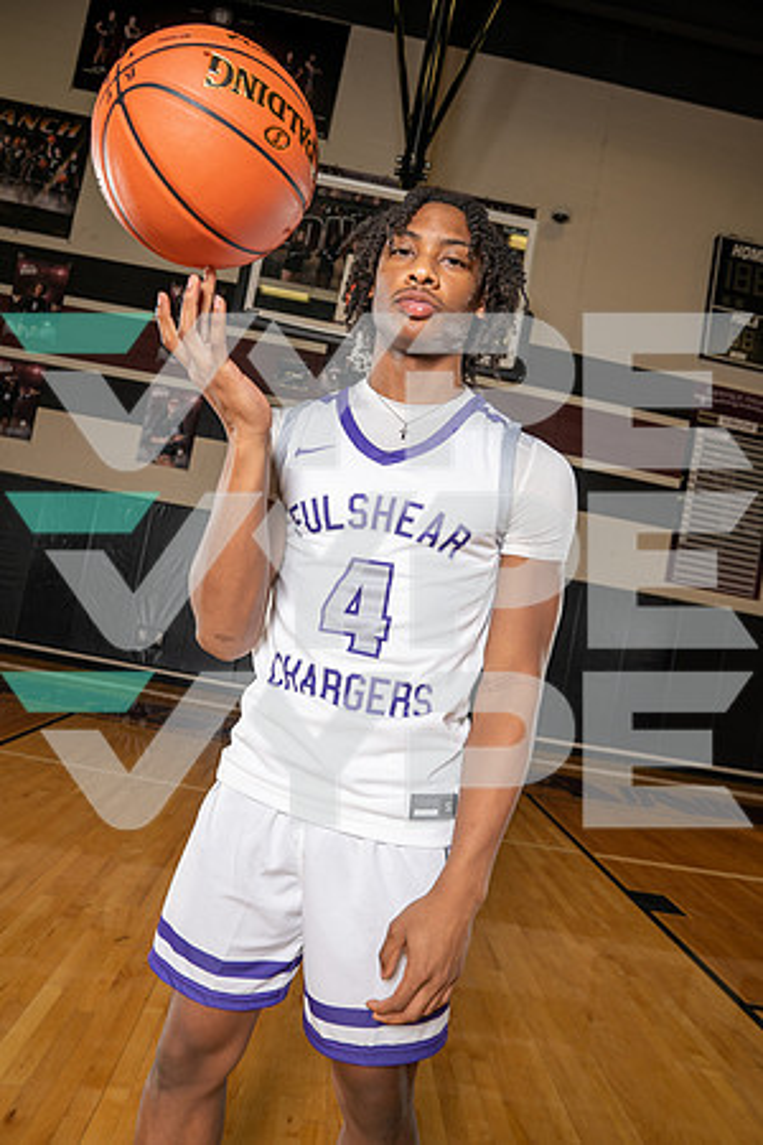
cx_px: 382
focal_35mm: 24
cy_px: 572
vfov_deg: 73.7
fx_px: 763
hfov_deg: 53.1
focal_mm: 24
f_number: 5.6
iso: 320
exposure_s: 1/250
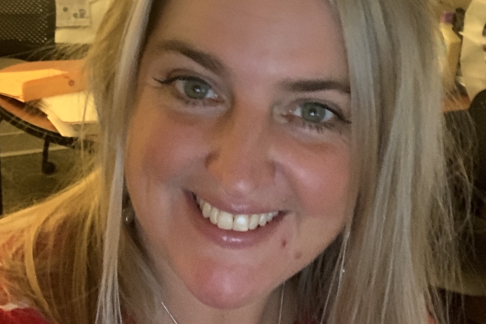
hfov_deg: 43.6
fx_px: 607
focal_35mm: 45
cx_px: 243
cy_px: 116
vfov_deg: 29.7
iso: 640
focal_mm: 2.87
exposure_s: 1/15
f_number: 2.2
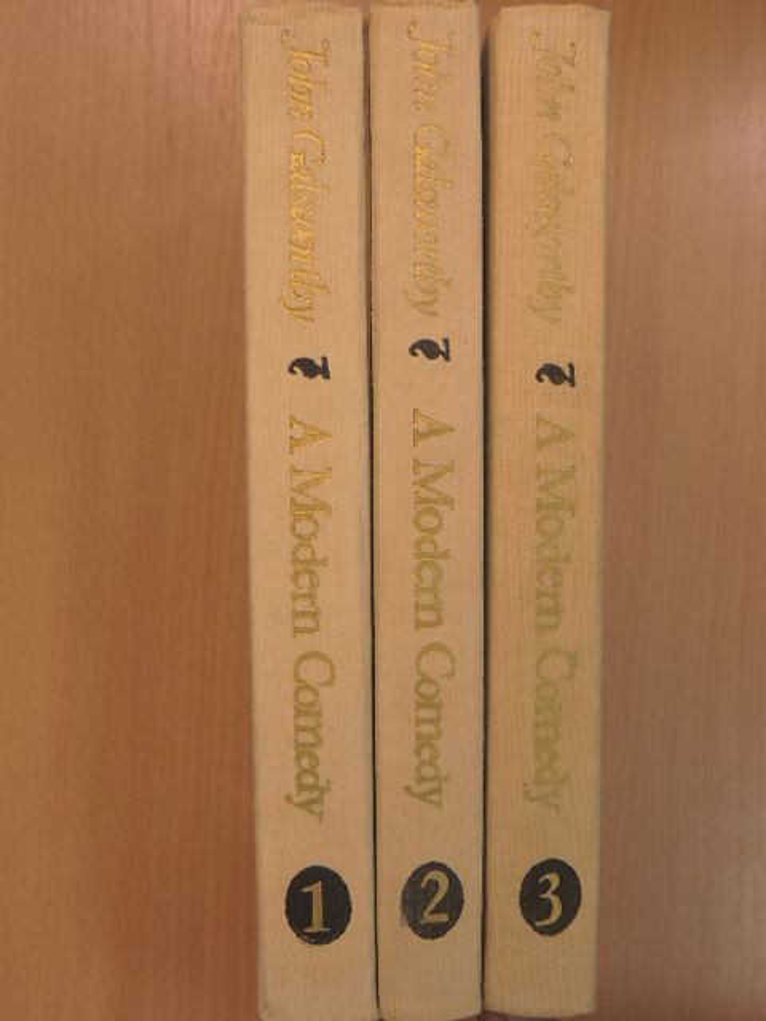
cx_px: 383
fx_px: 1180
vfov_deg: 46.8
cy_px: 510
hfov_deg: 36.0
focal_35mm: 40
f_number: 3.3
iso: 200
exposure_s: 1/50
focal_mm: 7.1
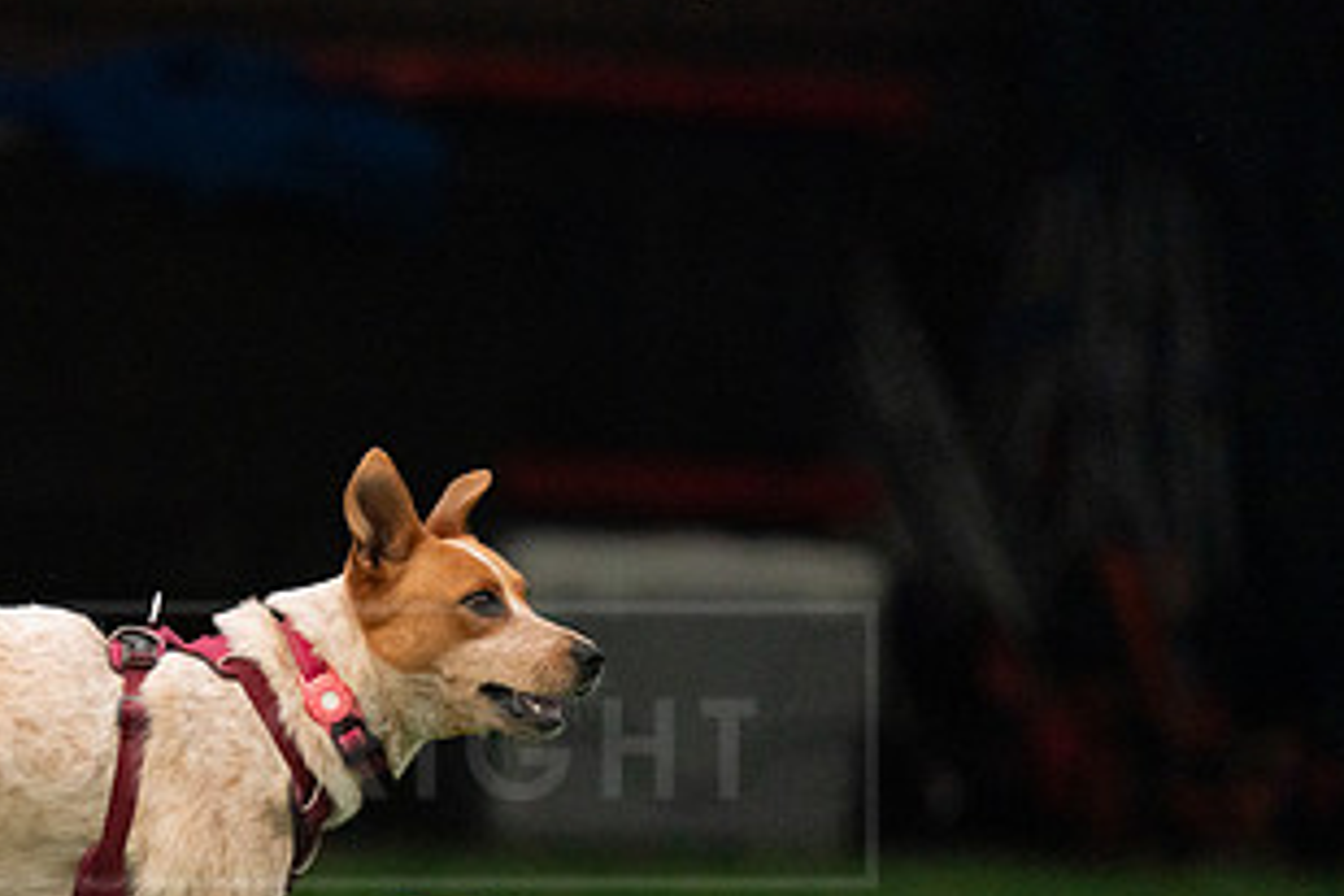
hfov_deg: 1.9
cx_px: 161
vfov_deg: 1.2
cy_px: 820
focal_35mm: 1104
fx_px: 41213
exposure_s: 1/2000
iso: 6400
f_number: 6.3
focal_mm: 588
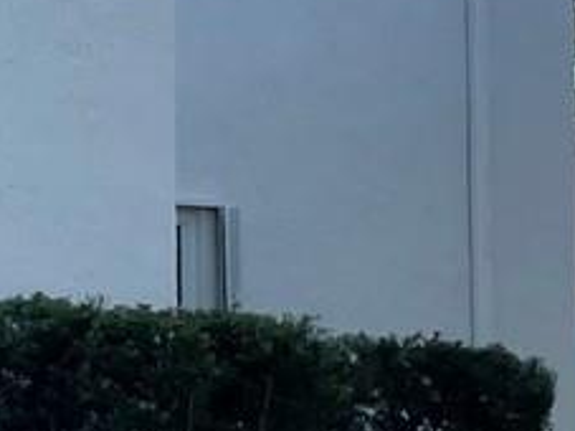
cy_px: 145
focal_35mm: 183
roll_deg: -1.6
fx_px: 3038
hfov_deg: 8.7
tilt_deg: +5.2
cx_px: -1223
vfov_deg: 8.1
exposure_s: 1/1103
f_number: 1.6
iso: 32
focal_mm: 4.2
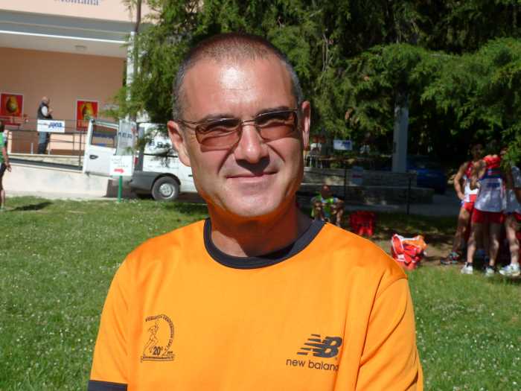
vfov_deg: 26.6
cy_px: 196
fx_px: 828
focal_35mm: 55
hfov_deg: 34.9
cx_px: 260
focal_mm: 9.1
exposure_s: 1/640
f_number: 3.9
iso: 80
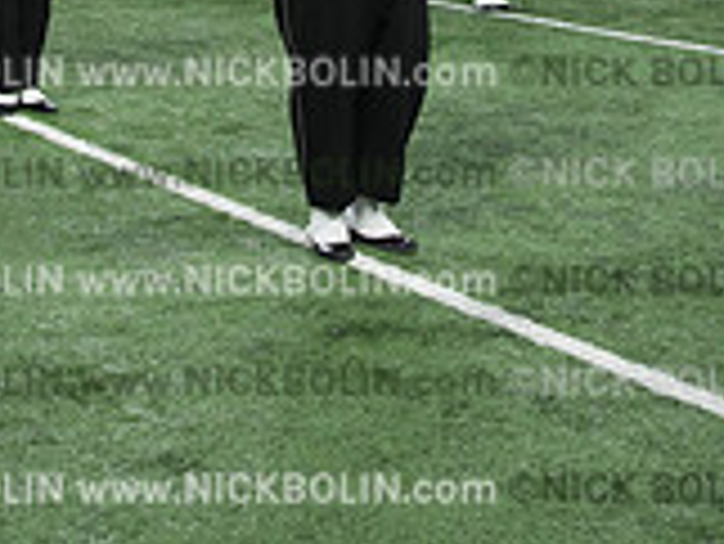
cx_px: 148
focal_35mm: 90
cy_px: -241
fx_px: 1884
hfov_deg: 21.5
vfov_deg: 15.3
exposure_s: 1/1250
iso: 1250
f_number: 2.8
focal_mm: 26
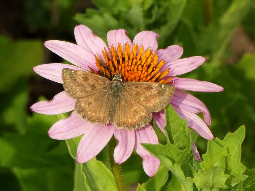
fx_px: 1474
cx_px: 128
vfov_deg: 7.4
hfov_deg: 9.9
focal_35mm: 200
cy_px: 96
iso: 80
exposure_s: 1/100
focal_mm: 35.8
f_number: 5.5
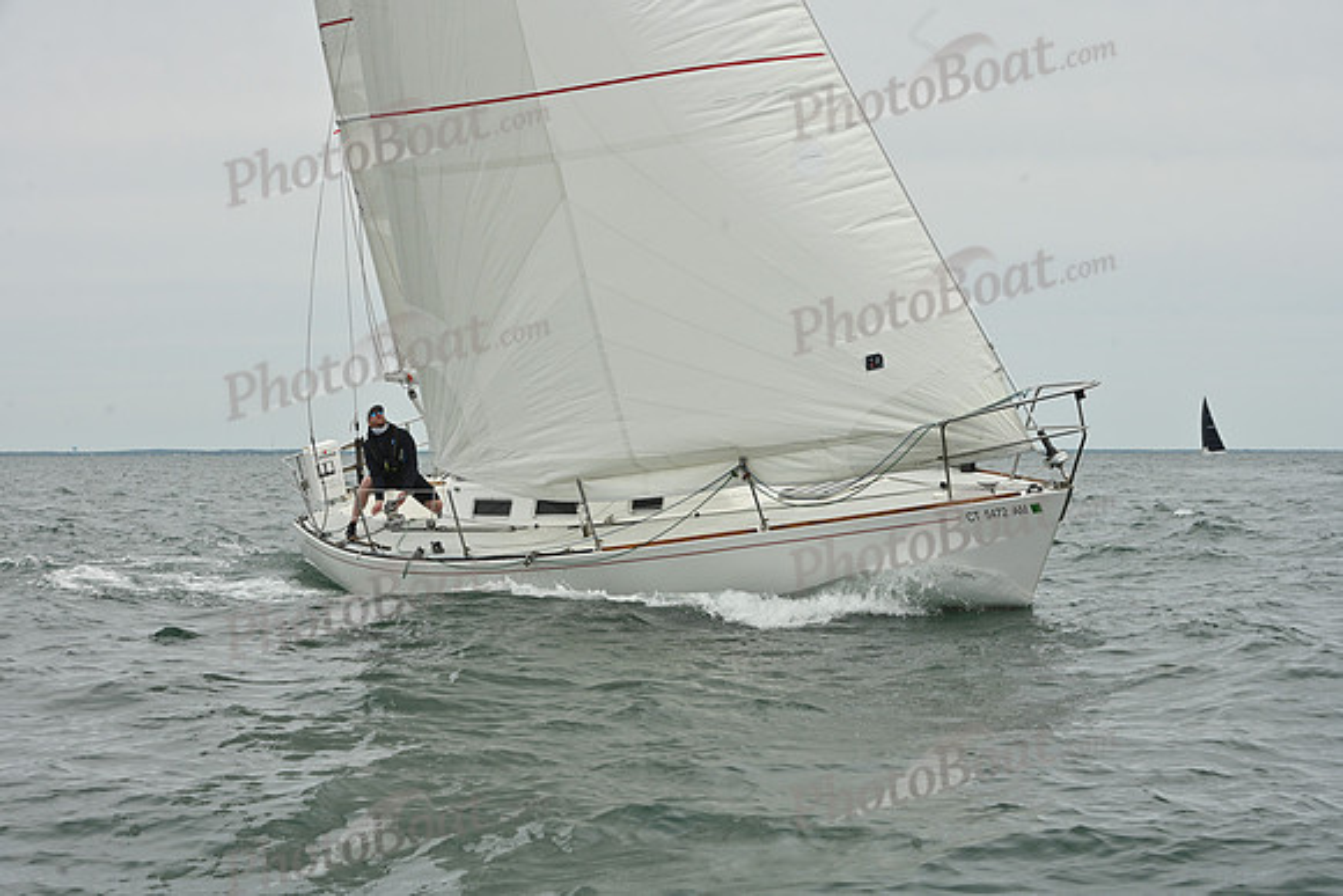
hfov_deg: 25.4
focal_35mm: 80
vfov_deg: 17.1
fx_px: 2985
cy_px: 448
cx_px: 672
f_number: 11
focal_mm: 80
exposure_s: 1/1000
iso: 320
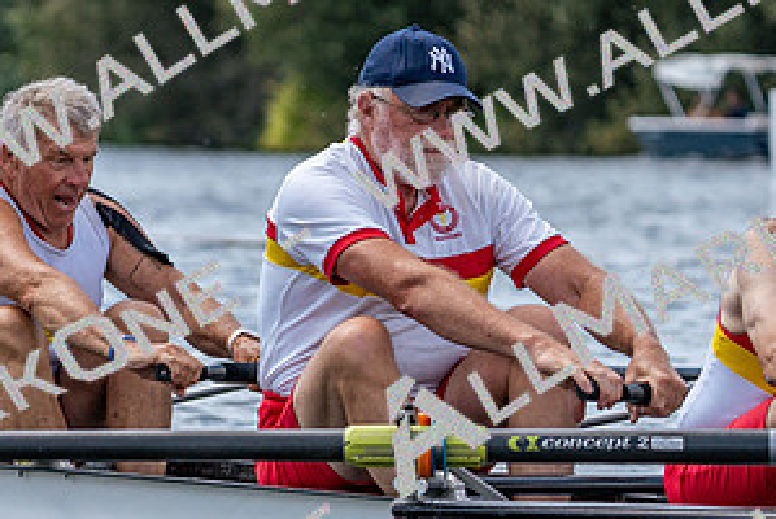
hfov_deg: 5.0
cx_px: 164
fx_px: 8825
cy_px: 253
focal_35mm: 409
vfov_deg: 3.4
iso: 400
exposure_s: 1/2000
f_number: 5.6
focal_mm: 211
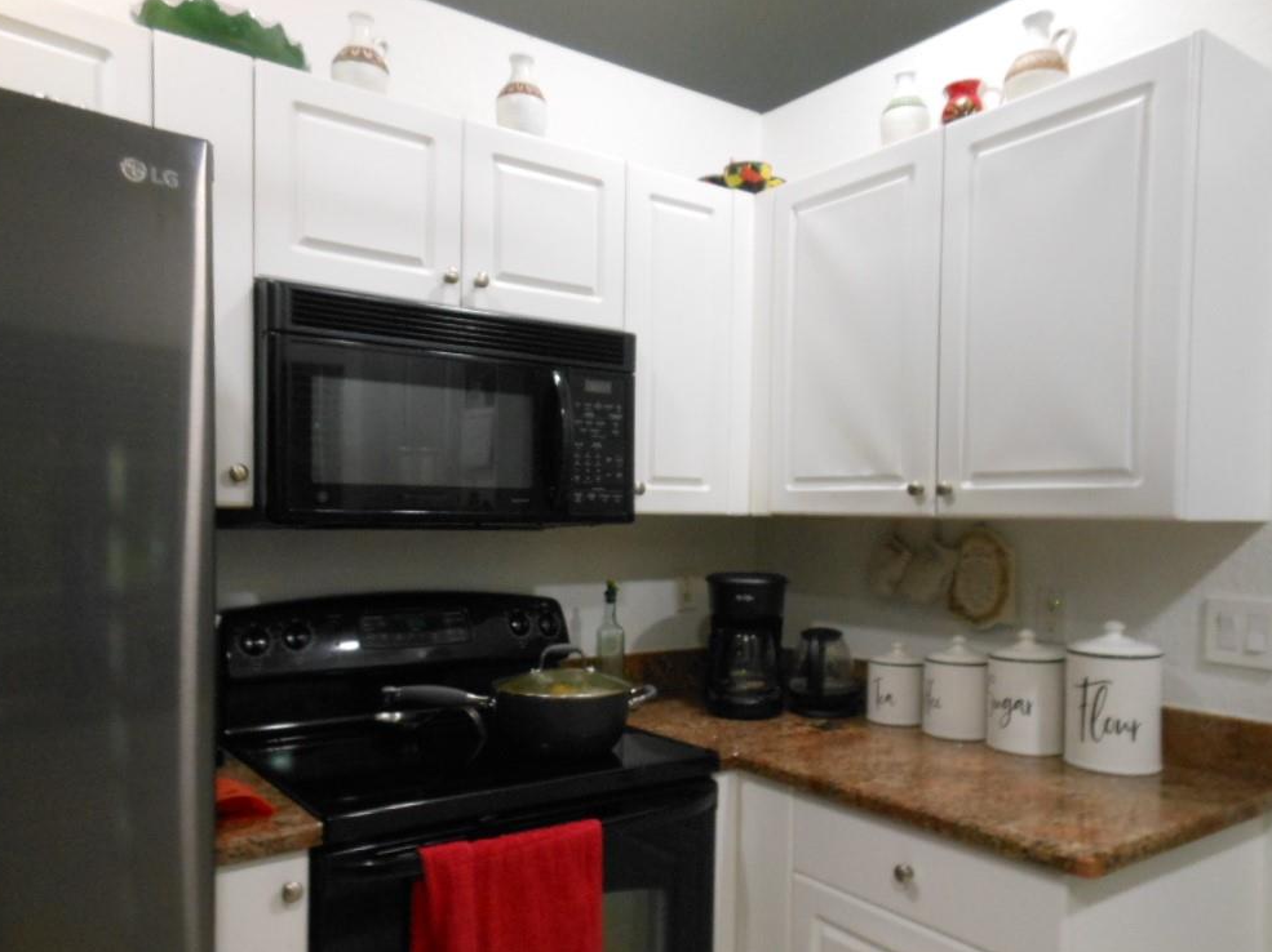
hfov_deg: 67.3
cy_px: 490
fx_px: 955
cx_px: 622
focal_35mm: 26
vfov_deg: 53.0
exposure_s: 1/25
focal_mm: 4.5
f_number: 3.2
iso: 400
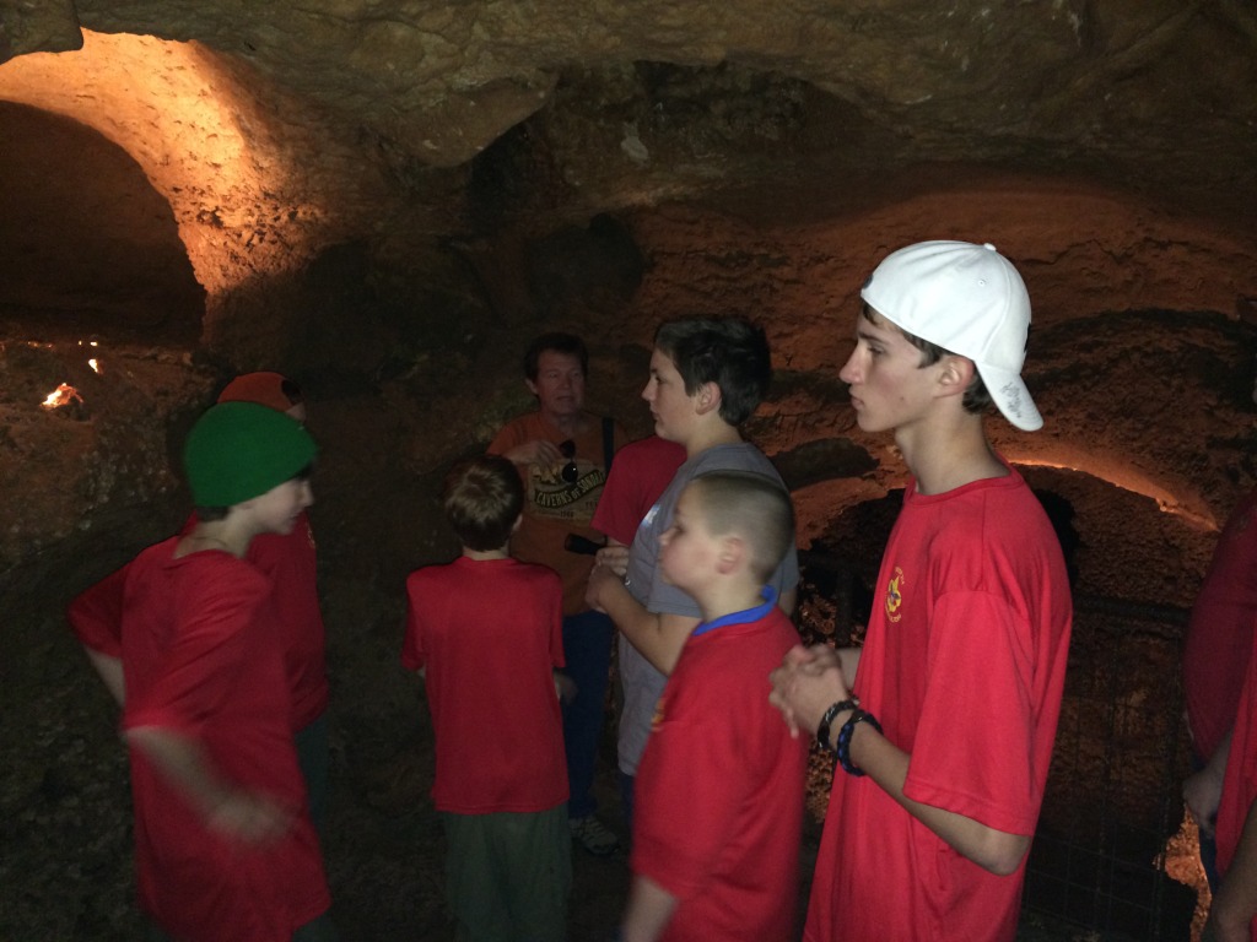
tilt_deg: -9.0
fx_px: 1053
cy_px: 471
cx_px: 628
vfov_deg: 48.2
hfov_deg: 61.7
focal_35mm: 29
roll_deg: -0.3
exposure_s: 1/16
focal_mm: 4.15
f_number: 2.2
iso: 250
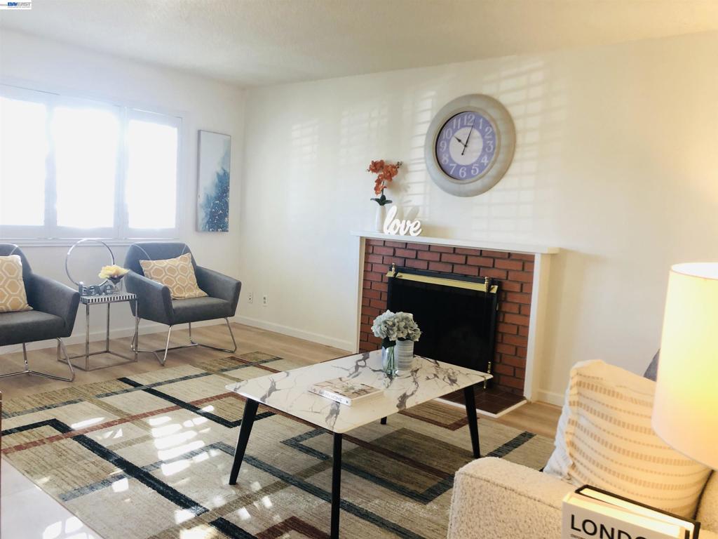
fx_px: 581
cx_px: 359
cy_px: 270
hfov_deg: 63.4
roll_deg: -2.7
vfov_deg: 49.7
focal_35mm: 28
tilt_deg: -5.4
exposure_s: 1/15
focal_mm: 4
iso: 40
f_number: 1.8
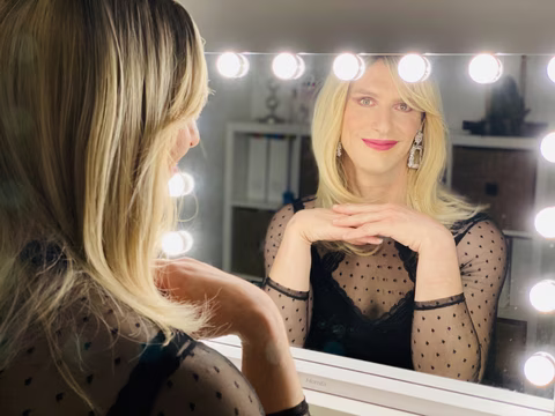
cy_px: 208
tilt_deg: -7.9
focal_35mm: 52
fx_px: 834
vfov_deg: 28.0
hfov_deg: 36.8
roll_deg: -2.3
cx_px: 278
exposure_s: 1/122
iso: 200
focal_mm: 6
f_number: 2
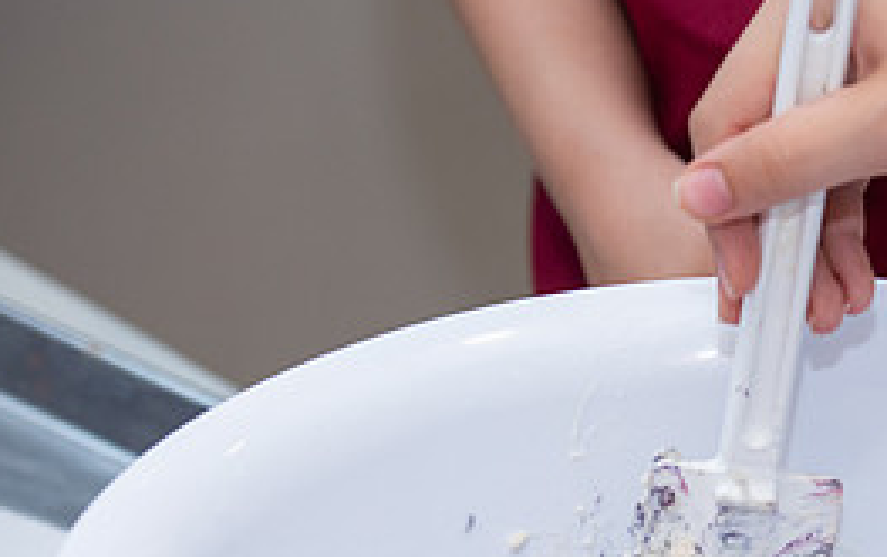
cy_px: 565
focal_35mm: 193
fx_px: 4670
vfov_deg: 6.8
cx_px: 958
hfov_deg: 10.7
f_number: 4
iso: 800
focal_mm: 86
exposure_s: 1/250
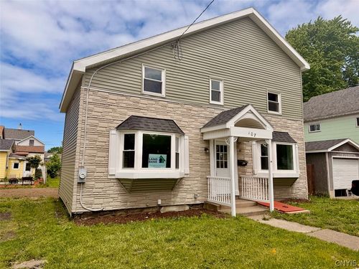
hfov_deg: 71.6
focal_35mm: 24
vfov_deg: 56.8
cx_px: 180
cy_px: 134
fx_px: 249
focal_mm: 6.76
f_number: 1.78
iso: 80
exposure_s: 1/6711
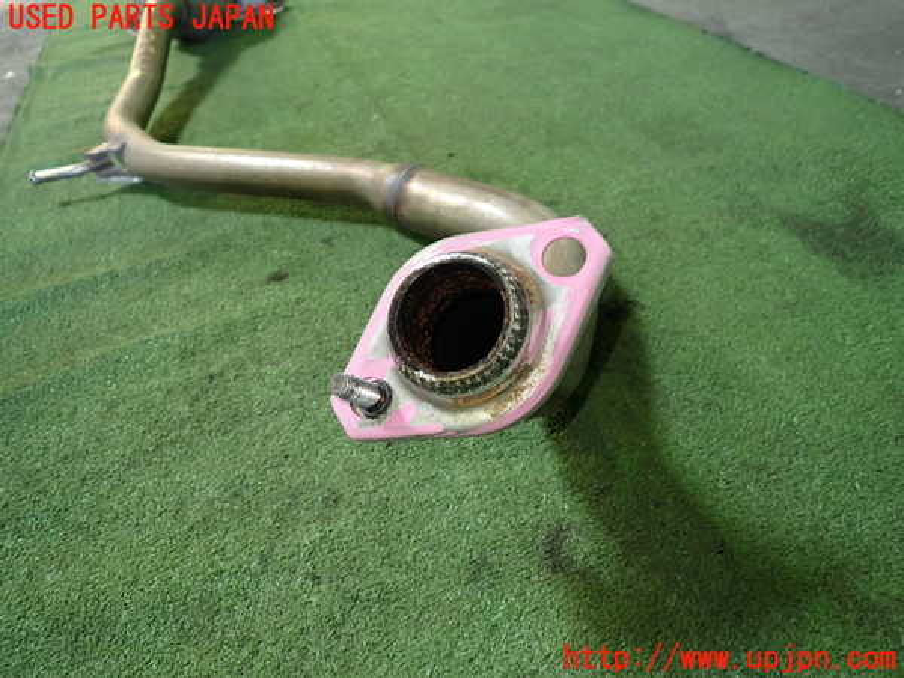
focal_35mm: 25
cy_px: 339
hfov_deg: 69.4
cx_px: 452
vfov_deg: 54.9
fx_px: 653
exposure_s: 1/30
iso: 320
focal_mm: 4.5
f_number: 2
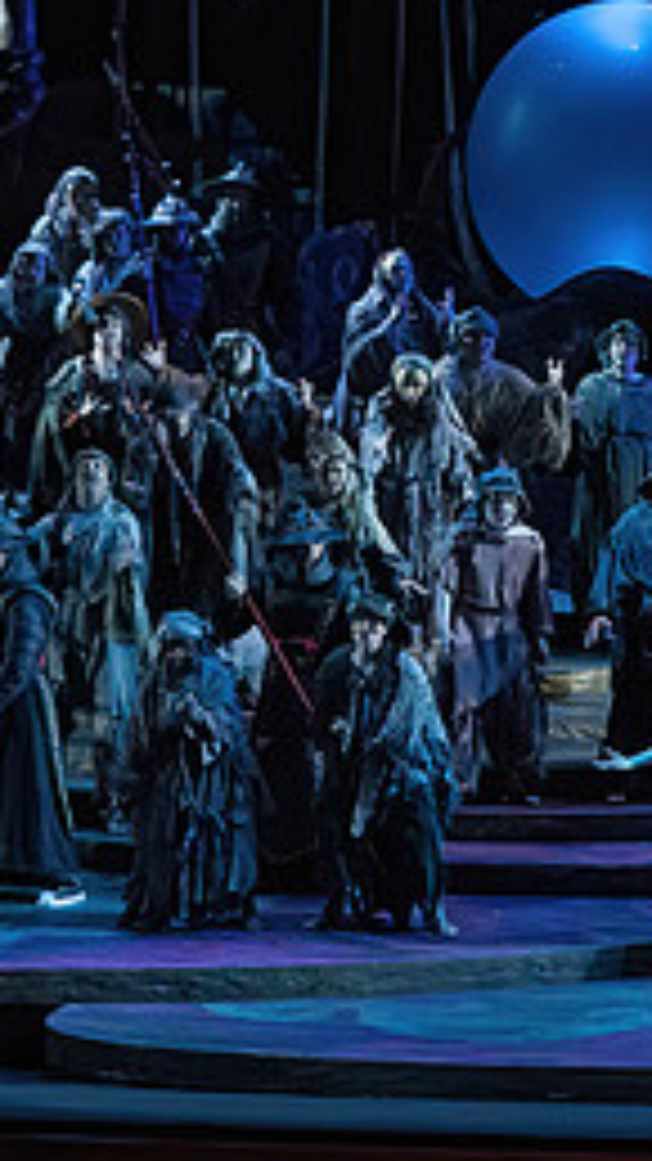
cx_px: 692
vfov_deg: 13.0
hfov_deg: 7.3
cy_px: 304
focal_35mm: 165
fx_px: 5075
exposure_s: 1/400
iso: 20000
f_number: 4.5
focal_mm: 70
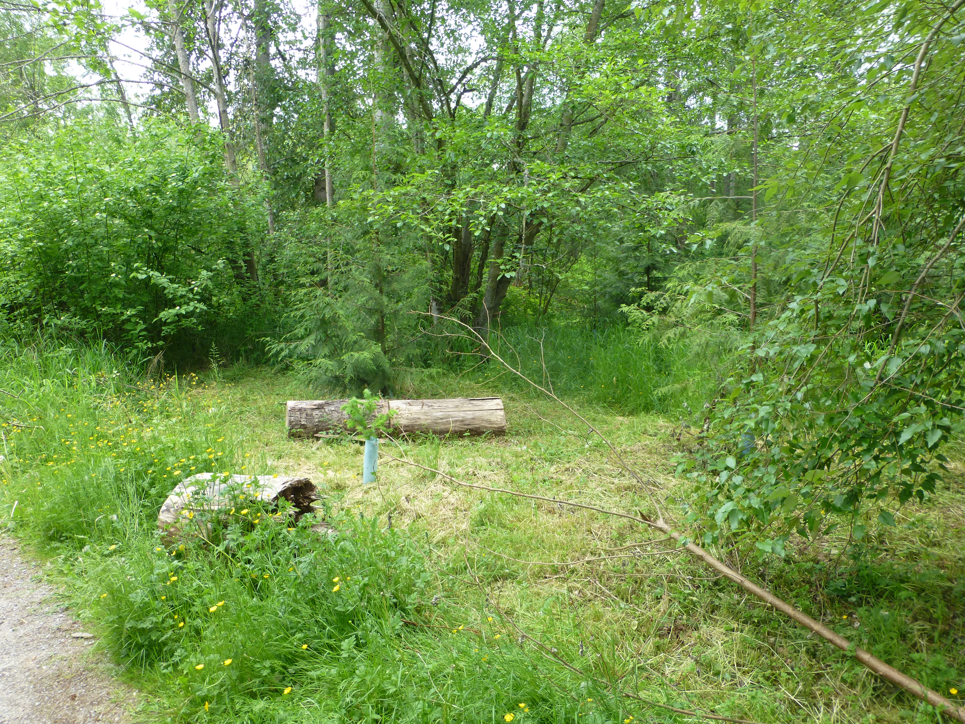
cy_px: 355
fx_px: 697
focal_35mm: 25
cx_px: 479
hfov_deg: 69.4
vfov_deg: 54.9
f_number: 3.3
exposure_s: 1/80
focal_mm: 4.3
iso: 100
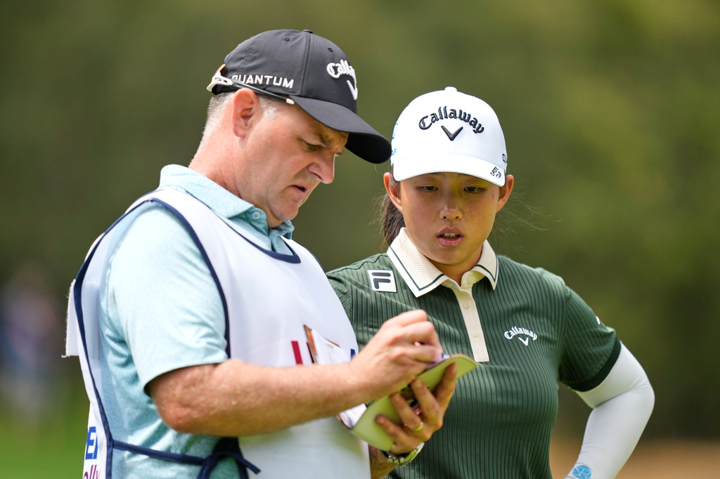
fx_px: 7997
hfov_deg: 5.2
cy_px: 240
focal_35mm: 400
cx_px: 360
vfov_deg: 3.4
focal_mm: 400
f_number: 2.8
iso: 400
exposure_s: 1/4000
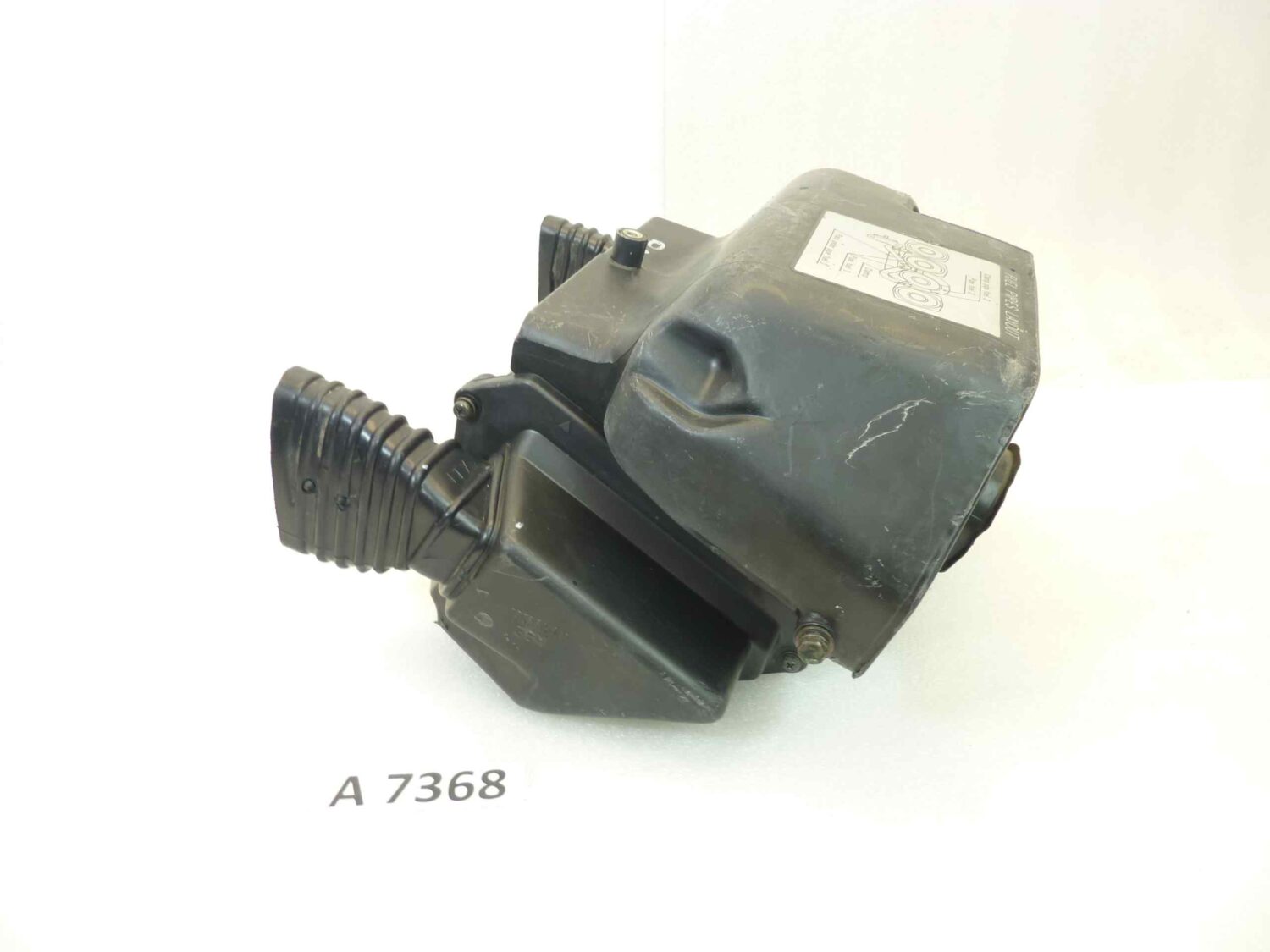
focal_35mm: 25
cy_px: 476
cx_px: 635
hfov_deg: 69.4
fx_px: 917
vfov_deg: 54.9
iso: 80
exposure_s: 1/10
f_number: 3.3
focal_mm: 4.1
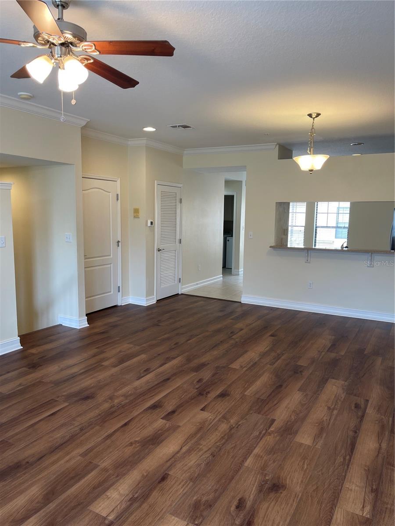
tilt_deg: -6.7
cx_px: 198
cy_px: 263
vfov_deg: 69.4
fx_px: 380
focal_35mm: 25
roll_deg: -0.8
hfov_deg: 54.9
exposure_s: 1/120
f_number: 1.6
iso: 100
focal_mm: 5.1
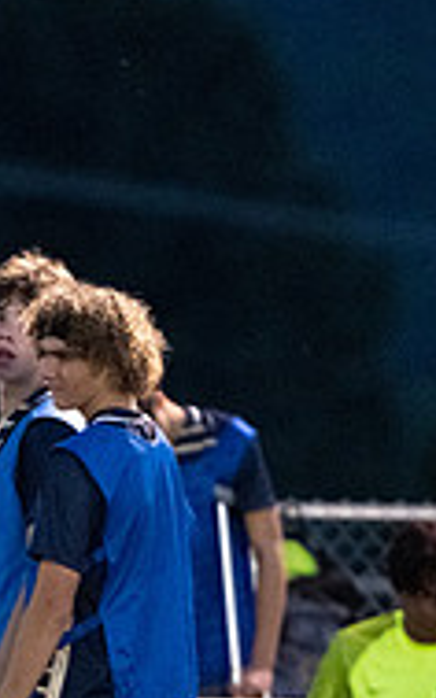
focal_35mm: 1252
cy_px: 630
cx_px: -469
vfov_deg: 1.7
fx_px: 23821
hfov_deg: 1.0
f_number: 4
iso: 8000
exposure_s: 1/640
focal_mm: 400
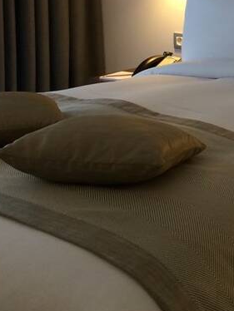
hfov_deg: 15.0
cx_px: 323
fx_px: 837
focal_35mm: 93
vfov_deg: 20.3
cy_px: -16
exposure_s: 1/30
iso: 80
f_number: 2.2
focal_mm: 4.15
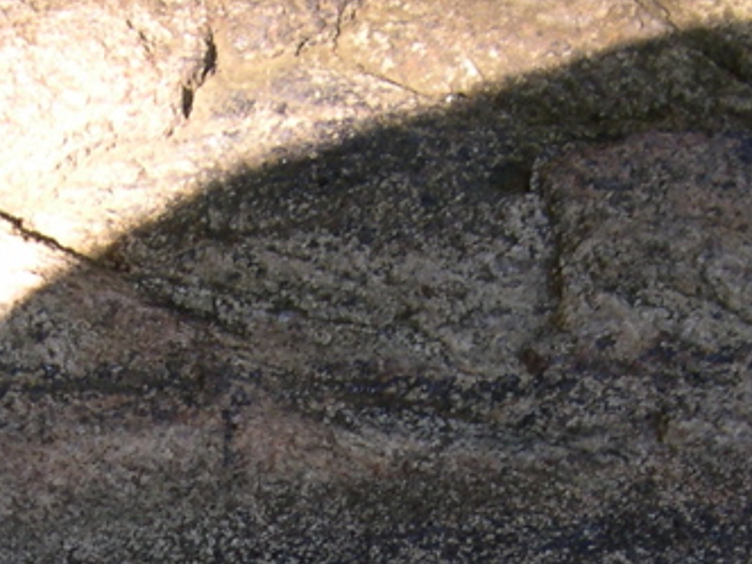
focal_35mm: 122
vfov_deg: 11.9
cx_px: 197
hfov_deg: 16.1
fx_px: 2650
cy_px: 677
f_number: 2.8
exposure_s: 1/123
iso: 100
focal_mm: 8
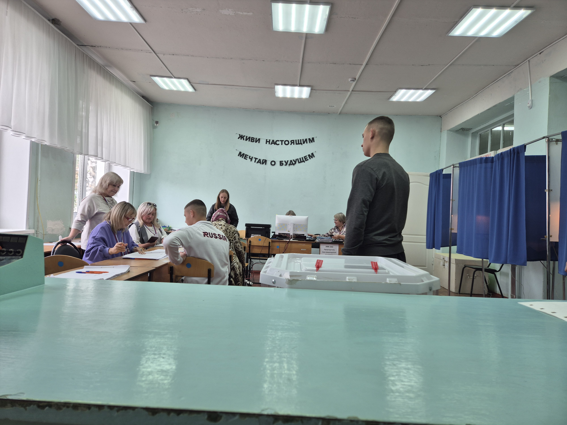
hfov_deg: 73.9
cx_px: 284
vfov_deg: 58.9
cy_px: 212
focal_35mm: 23
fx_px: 377
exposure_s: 1/100
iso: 40
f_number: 1.8
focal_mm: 5.4
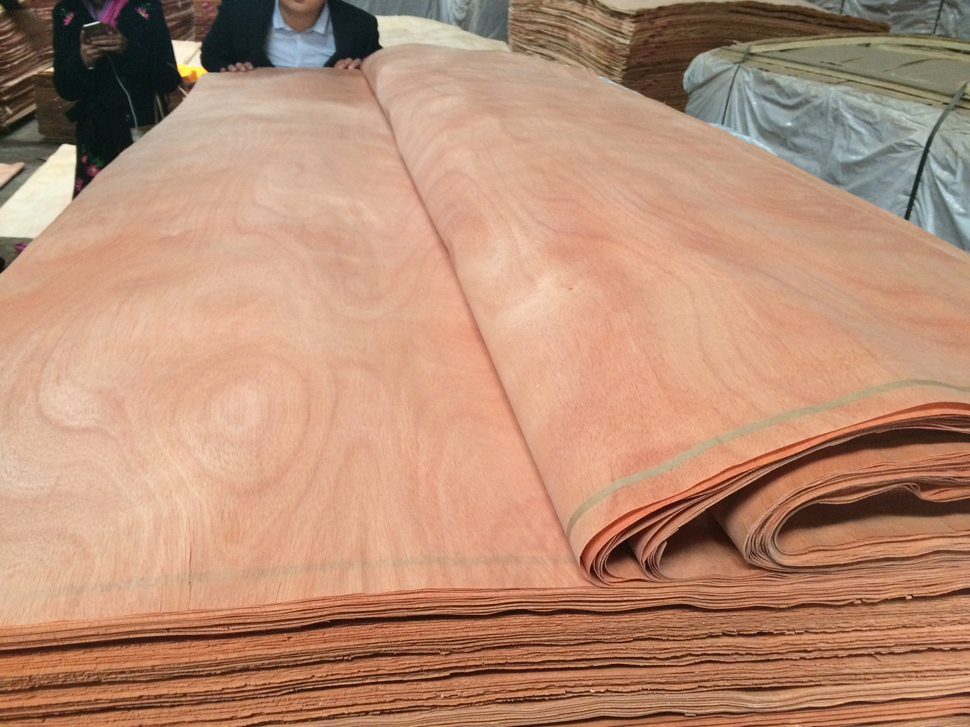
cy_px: 364
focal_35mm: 29
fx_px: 813
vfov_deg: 48.2
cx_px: 485
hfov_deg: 61.7
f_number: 2.2
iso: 250
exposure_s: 1/17
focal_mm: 4.15
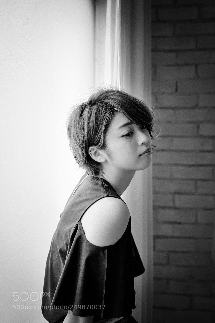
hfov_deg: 25.5
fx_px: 475
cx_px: 108
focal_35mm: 53
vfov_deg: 37.5
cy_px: 162
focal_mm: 35
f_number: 2.8
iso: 400
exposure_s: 1/500
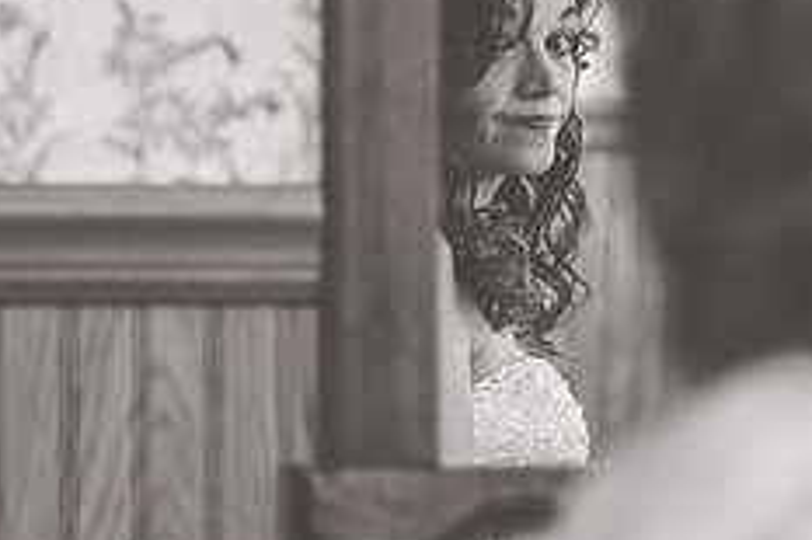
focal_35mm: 212
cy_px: 204
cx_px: 397
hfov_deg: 9.7
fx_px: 4778
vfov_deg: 6.5
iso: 1000
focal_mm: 85
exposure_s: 1/125
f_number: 2.5
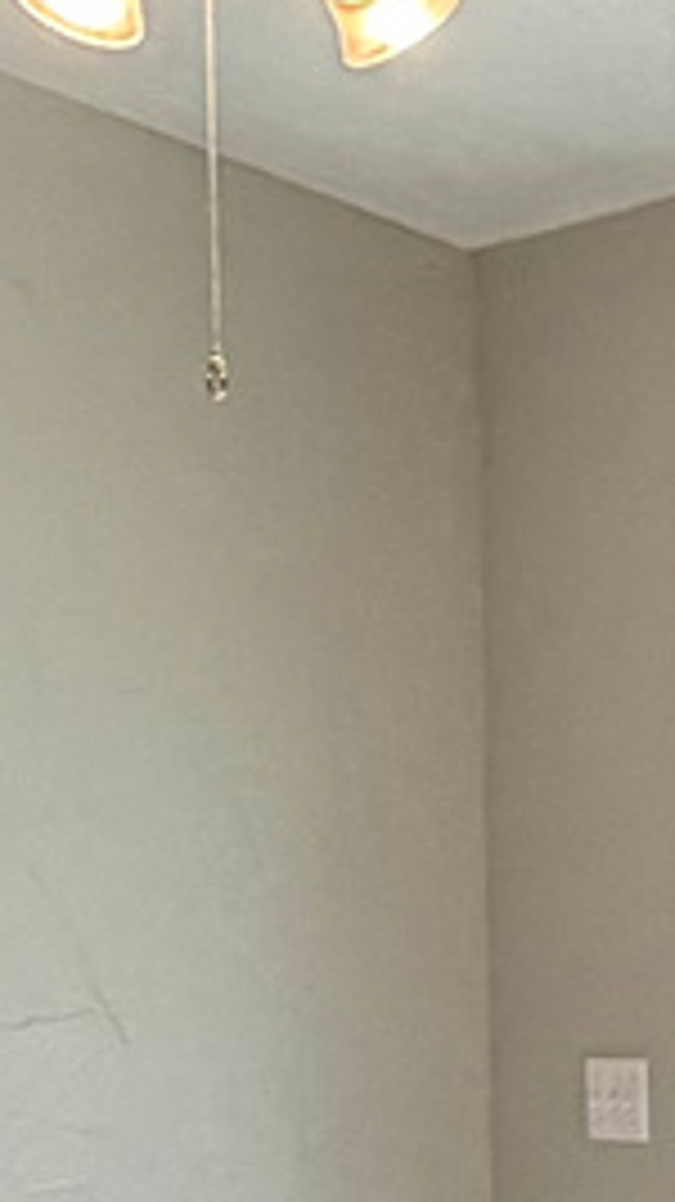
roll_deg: -0.5
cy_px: 1346
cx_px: 1683
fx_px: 3726
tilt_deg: -5.5
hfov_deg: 9.2
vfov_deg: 17.6
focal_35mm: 117
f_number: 2.2
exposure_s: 1/120
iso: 160
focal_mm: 2.22
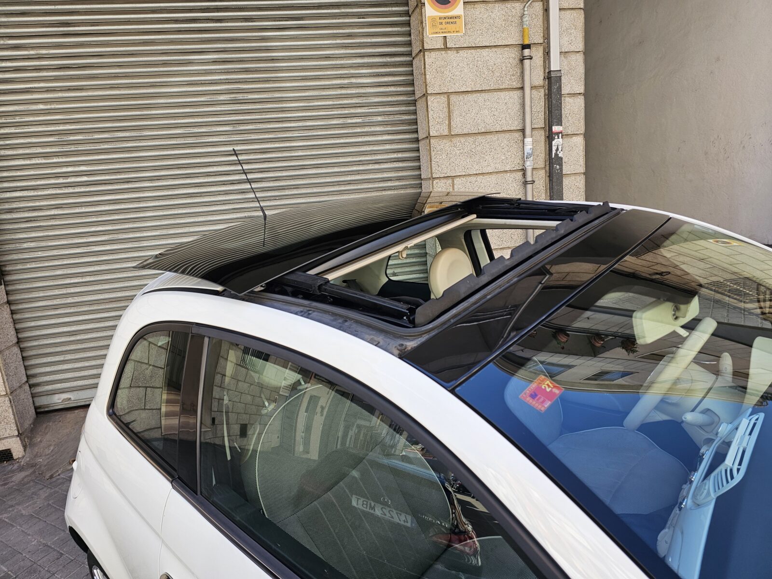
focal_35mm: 23
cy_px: 290
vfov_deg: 58.9
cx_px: 386
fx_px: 513
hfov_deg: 73.9
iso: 20
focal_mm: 6.3
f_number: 1.7
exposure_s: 1/180
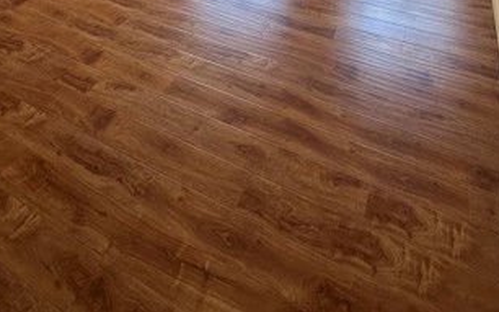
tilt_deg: -15.0
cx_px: 246
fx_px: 421
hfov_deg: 61.3
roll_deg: -0.1
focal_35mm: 31
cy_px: -131
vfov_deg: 29.2
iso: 64
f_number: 2.2
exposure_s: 1/120
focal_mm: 2.22
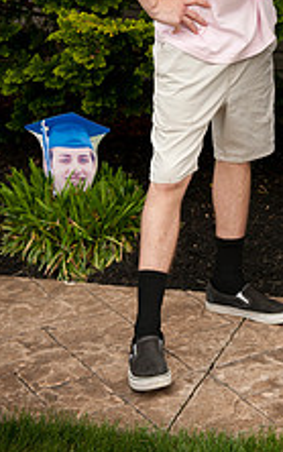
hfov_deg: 13.0
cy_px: 6
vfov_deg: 20.4
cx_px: 296
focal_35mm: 99
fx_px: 1220
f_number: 5.6
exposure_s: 1/640
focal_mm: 48
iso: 500
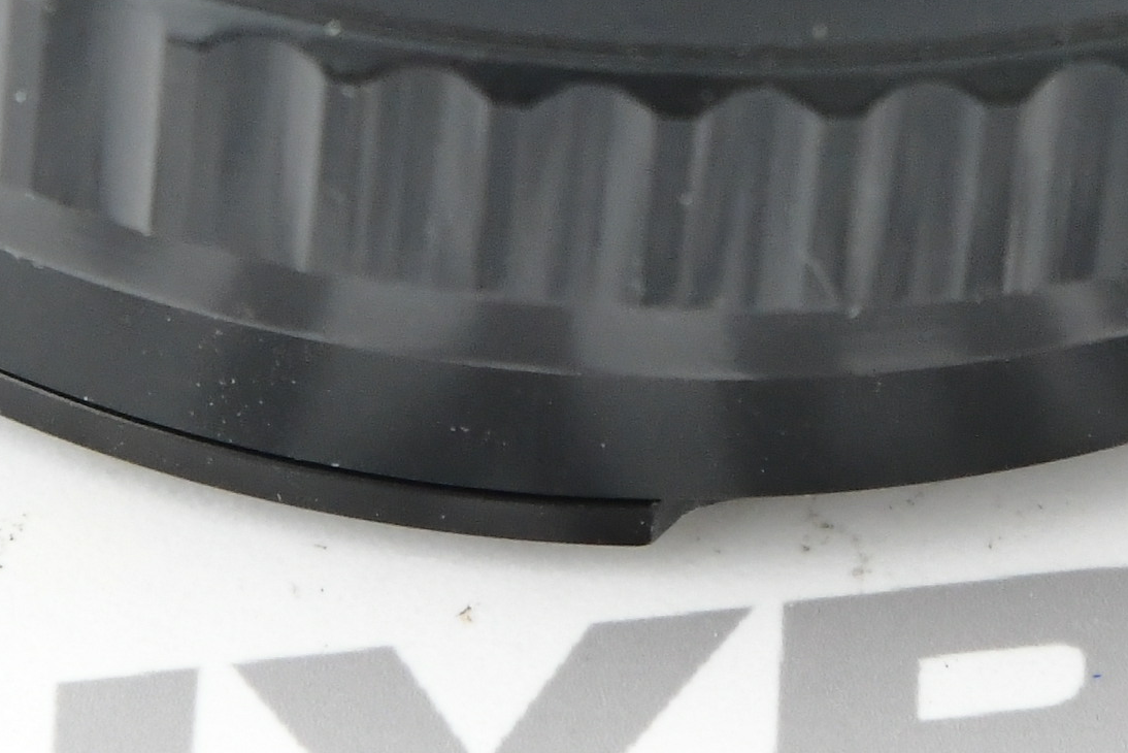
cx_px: 727
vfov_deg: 2.0
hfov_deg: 3.0
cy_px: -609
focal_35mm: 679
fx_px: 21280
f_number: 10
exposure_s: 1/60
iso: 2000
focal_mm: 120
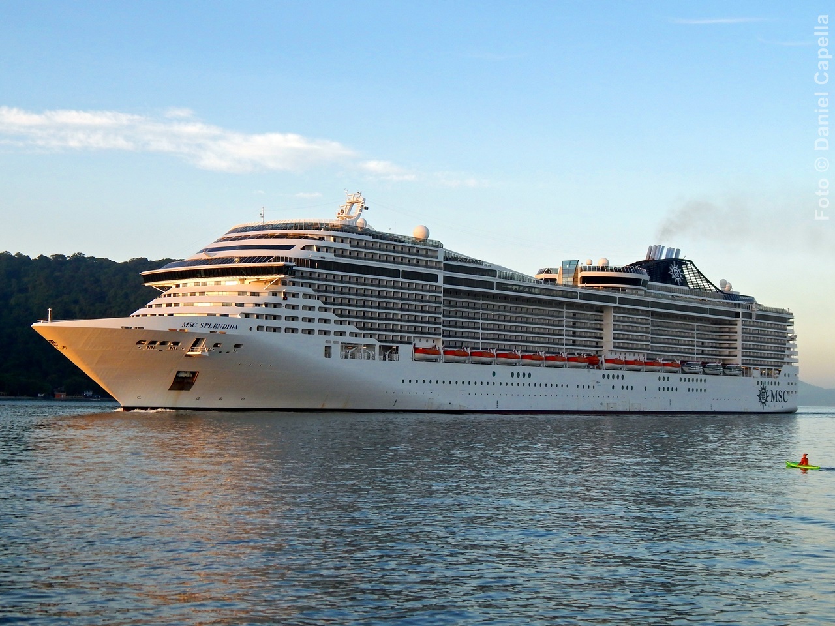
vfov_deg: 26.6
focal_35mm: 55
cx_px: 418
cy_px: 313
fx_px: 1327
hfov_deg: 34.9
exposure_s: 1/400
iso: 125
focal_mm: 9.7
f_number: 3.8
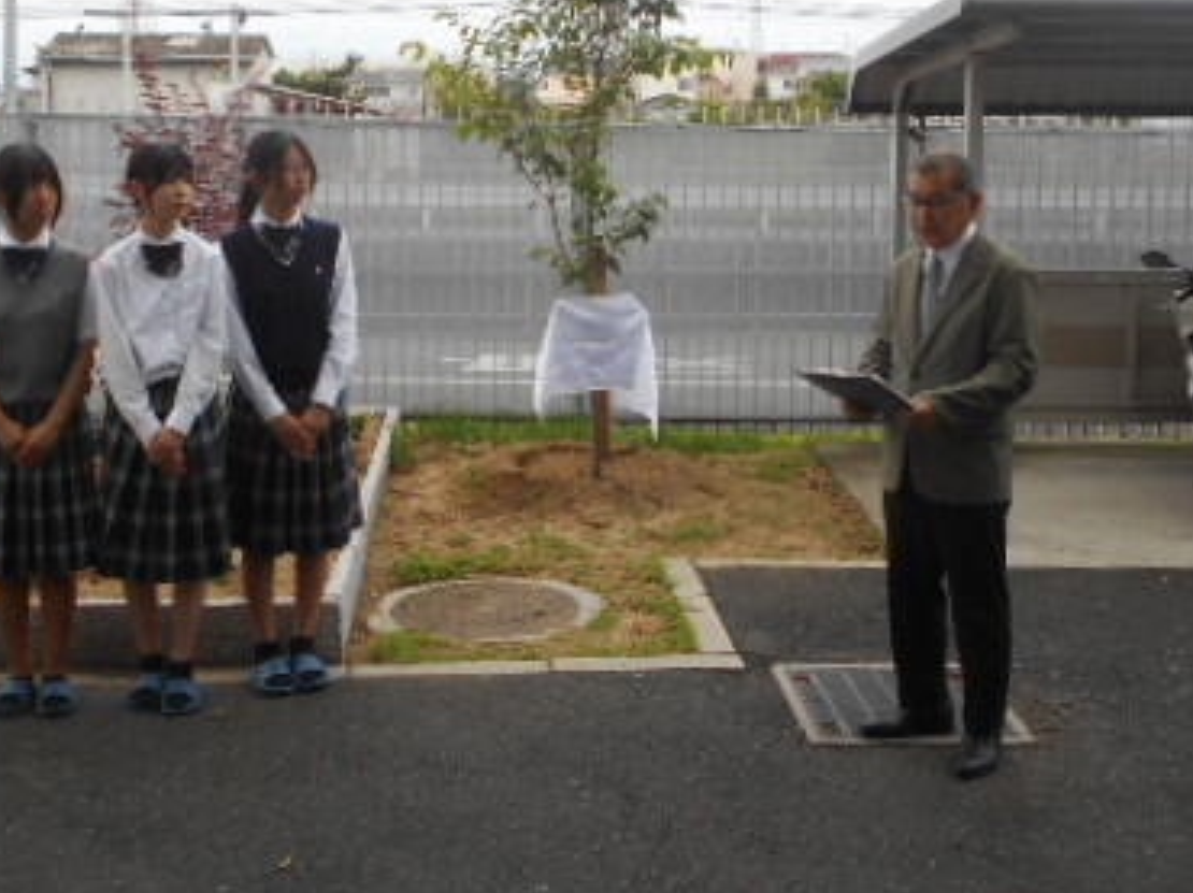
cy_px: 261
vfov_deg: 31.7
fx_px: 1550
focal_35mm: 45
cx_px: 574
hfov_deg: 42.1
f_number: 3.2
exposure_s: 1/320
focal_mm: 4.6
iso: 80
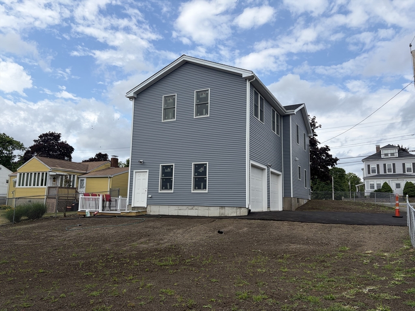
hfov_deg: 67.3
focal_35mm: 26
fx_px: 312
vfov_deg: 53.1
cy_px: 156
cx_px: 208
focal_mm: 5.96
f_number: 1.6
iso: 50
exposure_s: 1/4608
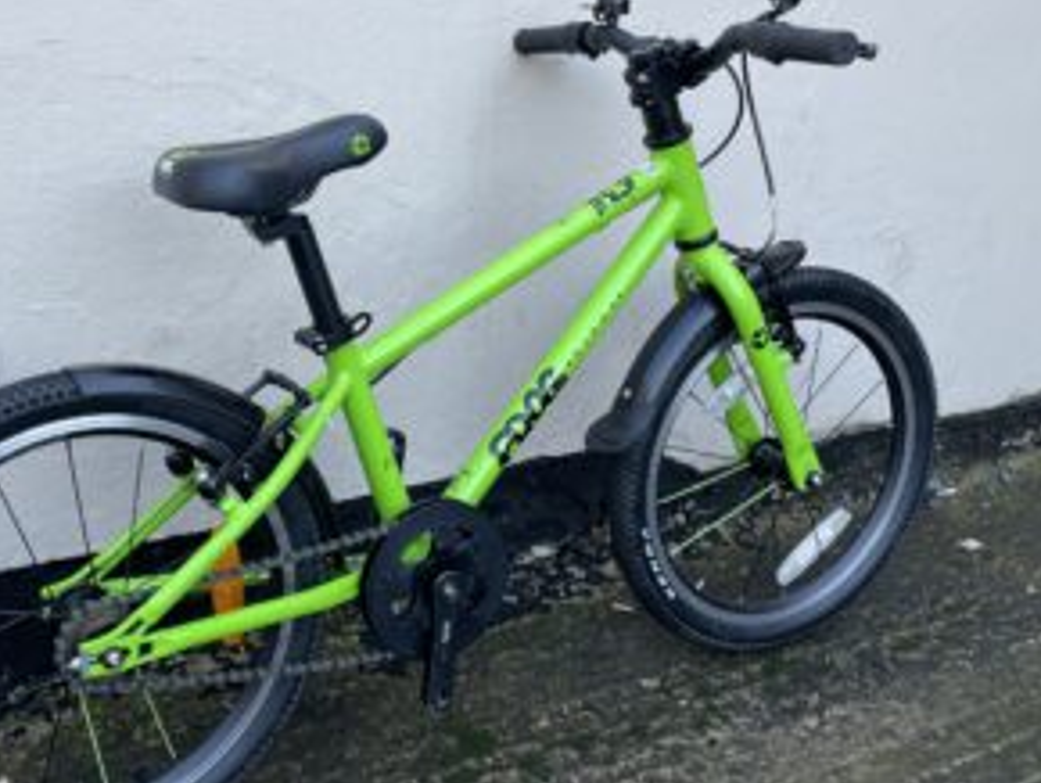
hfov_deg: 43.3
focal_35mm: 43
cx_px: 359
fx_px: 1294
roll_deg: -1.3
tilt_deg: -17.5
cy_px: 341
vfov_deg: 33.6
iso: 32
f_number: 1.6
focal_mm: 4.2
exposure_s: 1/188
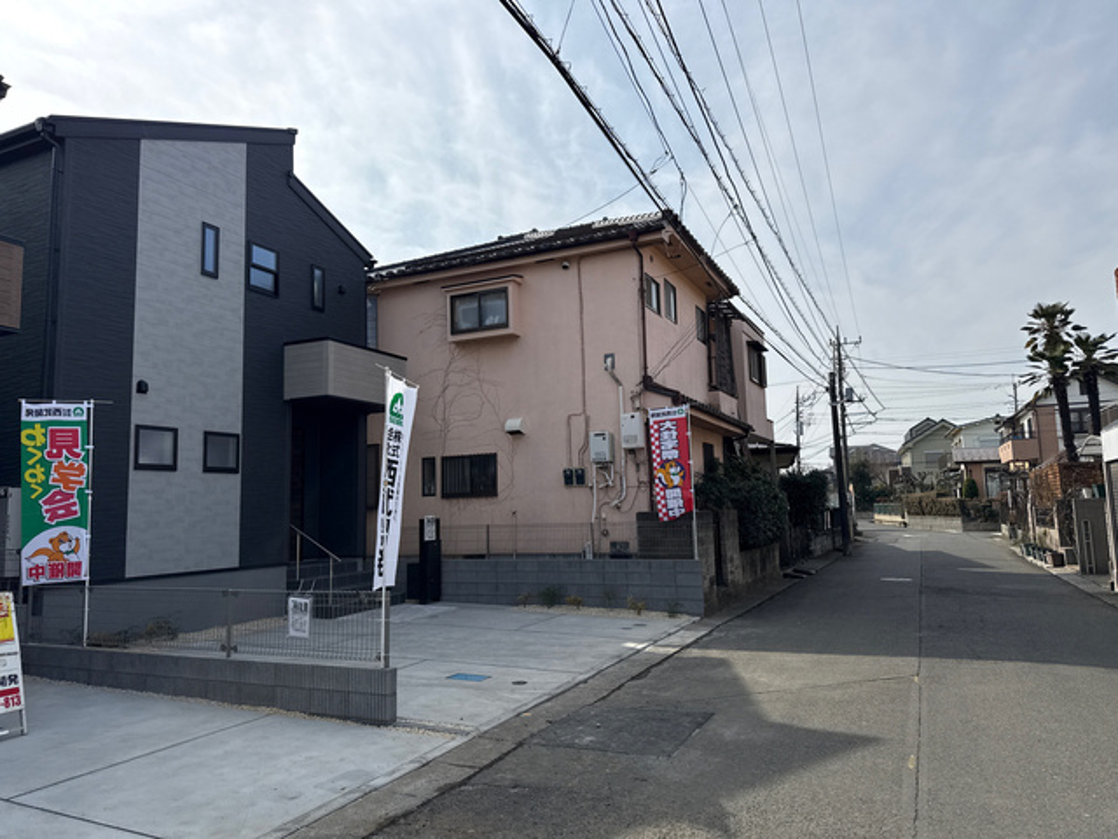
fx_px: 775
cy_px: 420
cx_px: 559
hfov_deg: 71.6
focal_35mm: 24
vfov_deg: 56.8
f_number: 1.78
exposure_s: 1/8130
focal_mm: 6.76
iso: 80
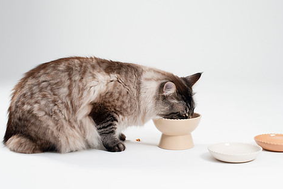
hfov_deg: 31.3
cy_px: 97
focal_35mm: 64
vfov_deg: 21.3
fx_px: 503
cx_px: 164
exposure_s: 1/200
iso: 250
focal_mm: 50
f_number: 7.1
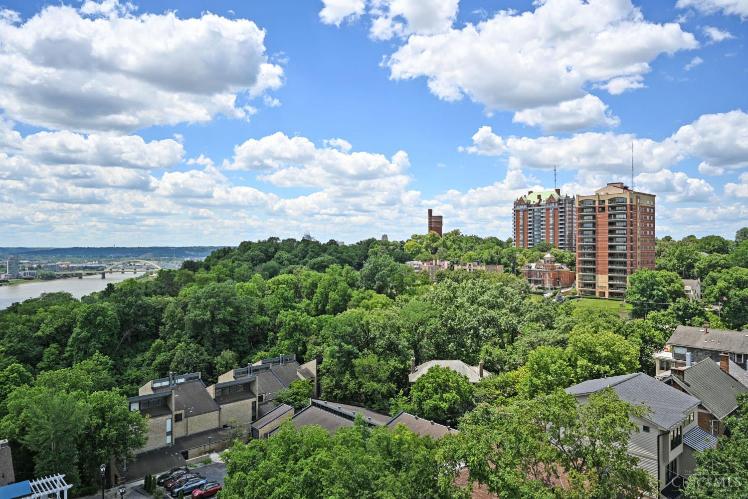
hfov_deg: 74.9
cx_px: 374
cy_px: 250
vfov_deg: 54.1
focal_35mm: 24
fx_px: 488
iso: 100
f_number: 7.1
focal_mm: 23.5
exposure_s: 1/400
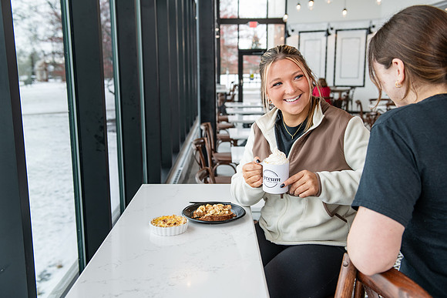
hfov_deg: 53.1
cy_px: 149
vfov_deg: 36.9
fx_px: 447
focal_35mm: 36
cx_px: 224
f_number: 4
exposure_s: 1/200
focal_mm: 36
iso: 400
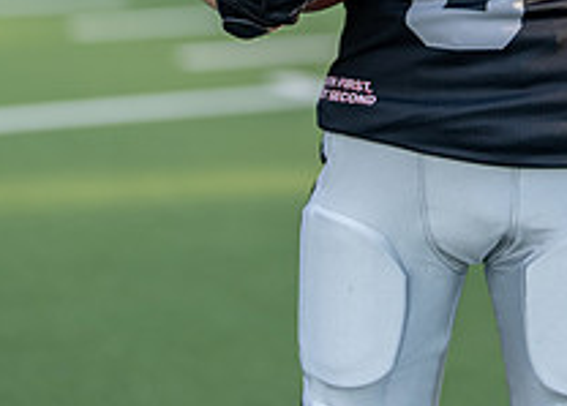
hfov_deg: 12.8
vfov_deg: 9.0
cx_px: 512
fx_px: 2515
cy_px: -170
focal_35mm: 156
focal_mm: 50
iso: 100
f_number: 1.2
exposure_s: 1/2000
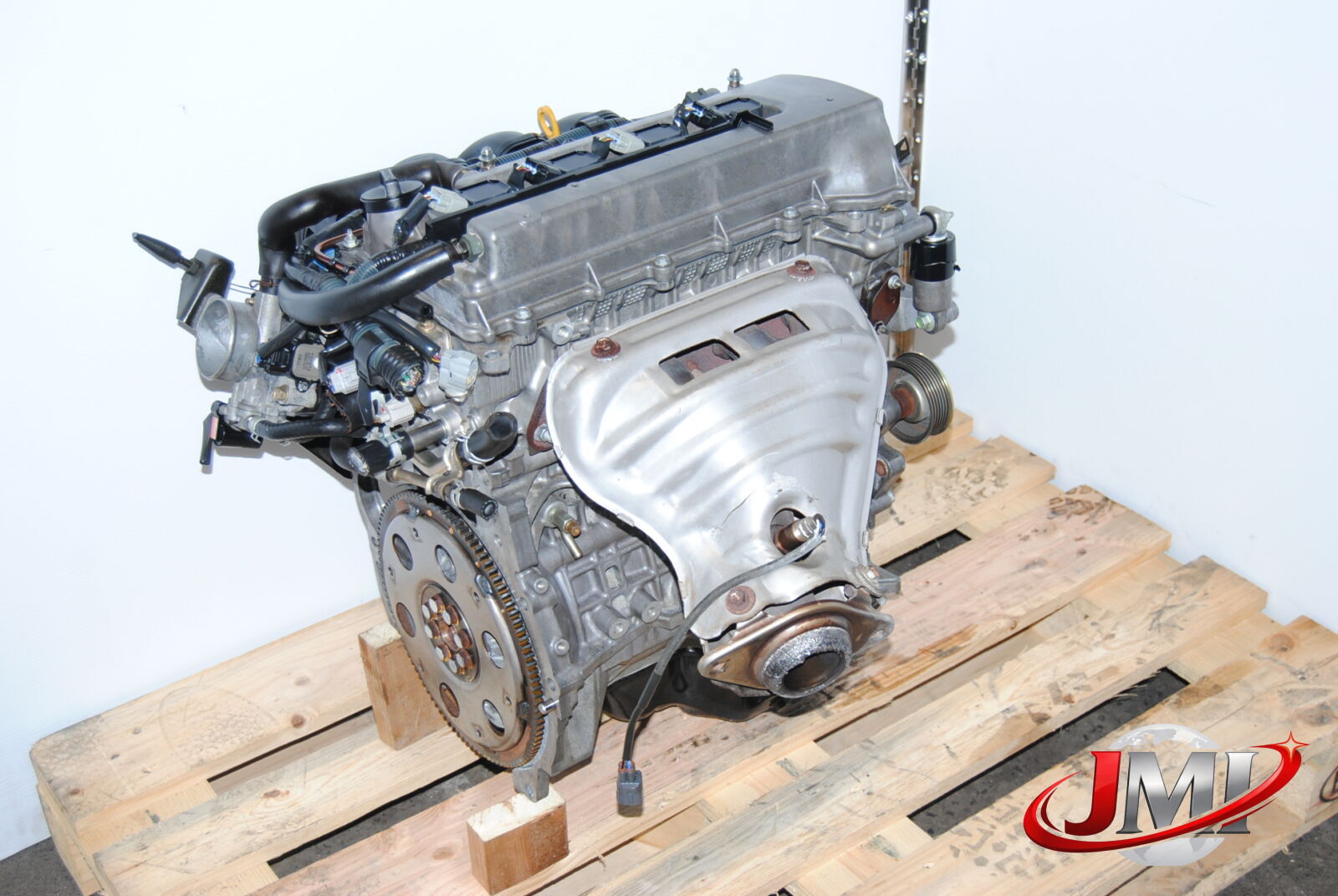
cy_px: 448
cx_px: 669
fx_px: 1786
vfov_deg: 28.2
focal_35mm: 48
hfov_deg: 41.1
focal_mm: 32
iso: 400
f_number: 4.5
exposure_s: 1/200
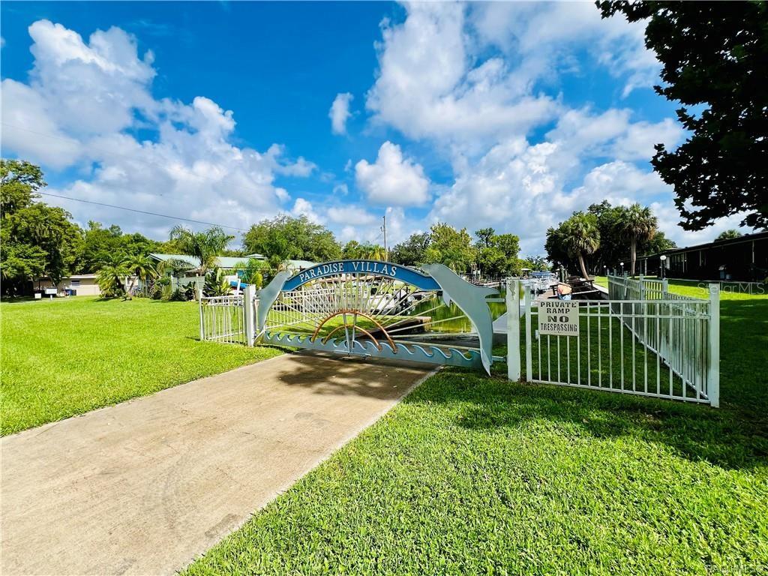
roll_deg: +1.8
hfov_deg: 106.2
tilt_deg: -2.1
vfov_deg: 89.9
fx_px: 288
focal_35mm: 13
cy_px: 288
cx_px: 384
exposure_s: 1/1672
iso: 32
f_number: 1.8
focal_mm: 1.57
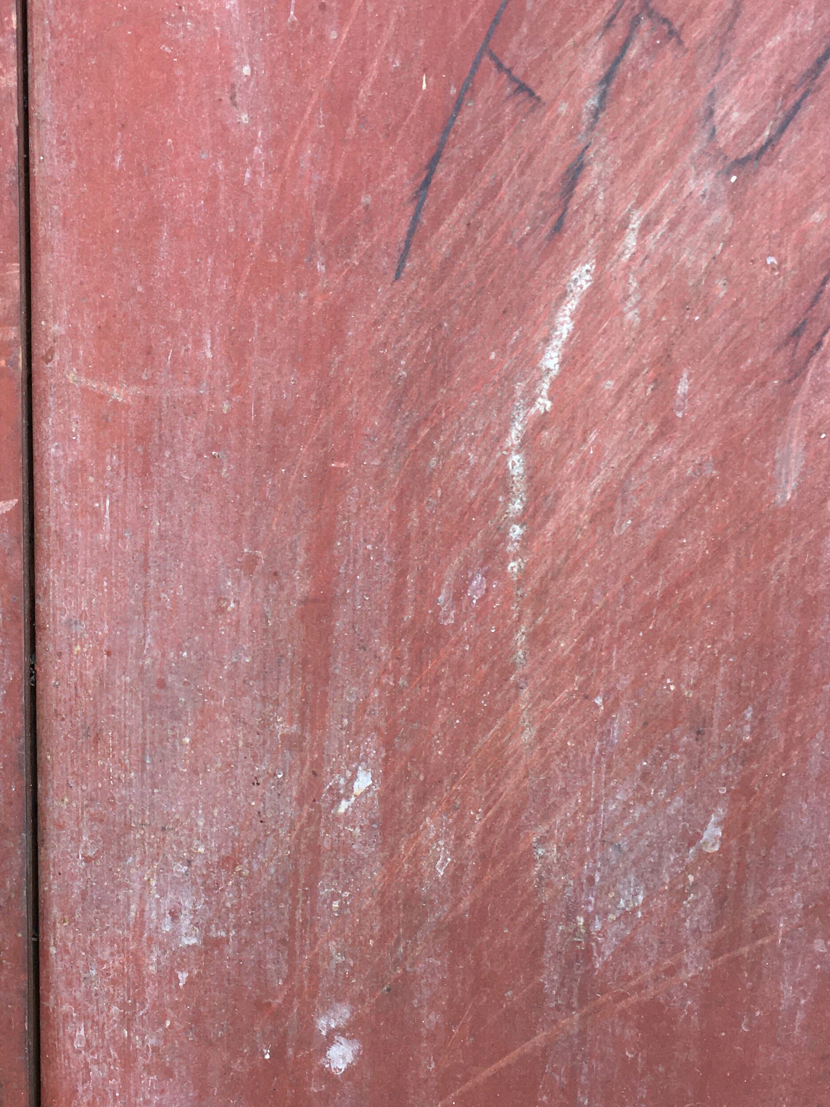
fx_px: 1503
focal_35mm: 47
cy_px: 589
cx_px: 160
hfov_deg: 30.1
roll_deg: +0.7
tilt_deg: -24.7
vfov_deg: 40.4
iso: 40
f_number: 2.2
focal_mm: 4.15
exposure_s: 1/100
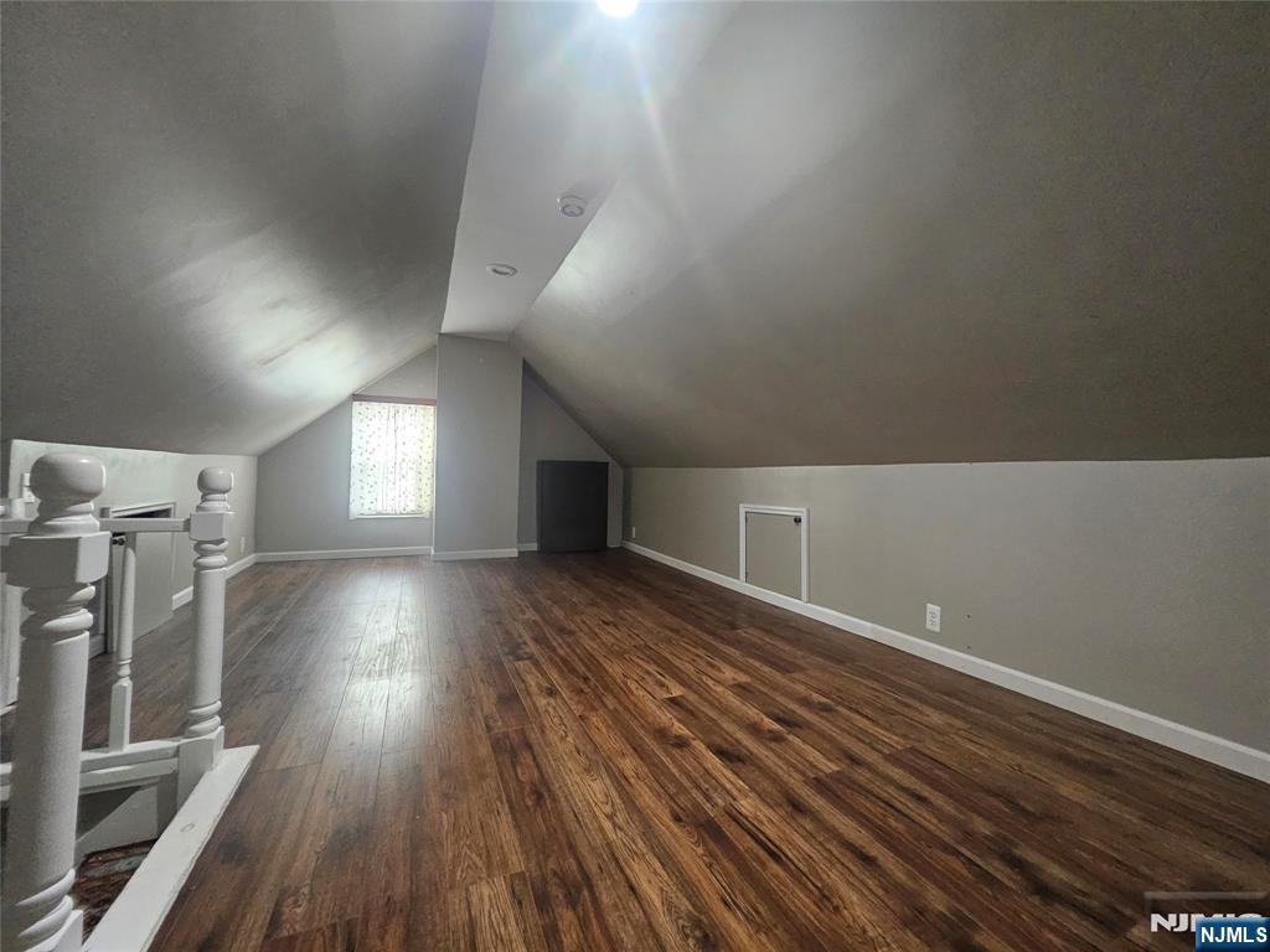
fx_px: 477
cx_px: 635
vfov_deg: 89.9
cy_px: 476
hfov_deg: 106.2
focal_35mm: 13
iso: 500
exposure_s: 1/30.8
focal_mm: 1.7
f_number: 2.2
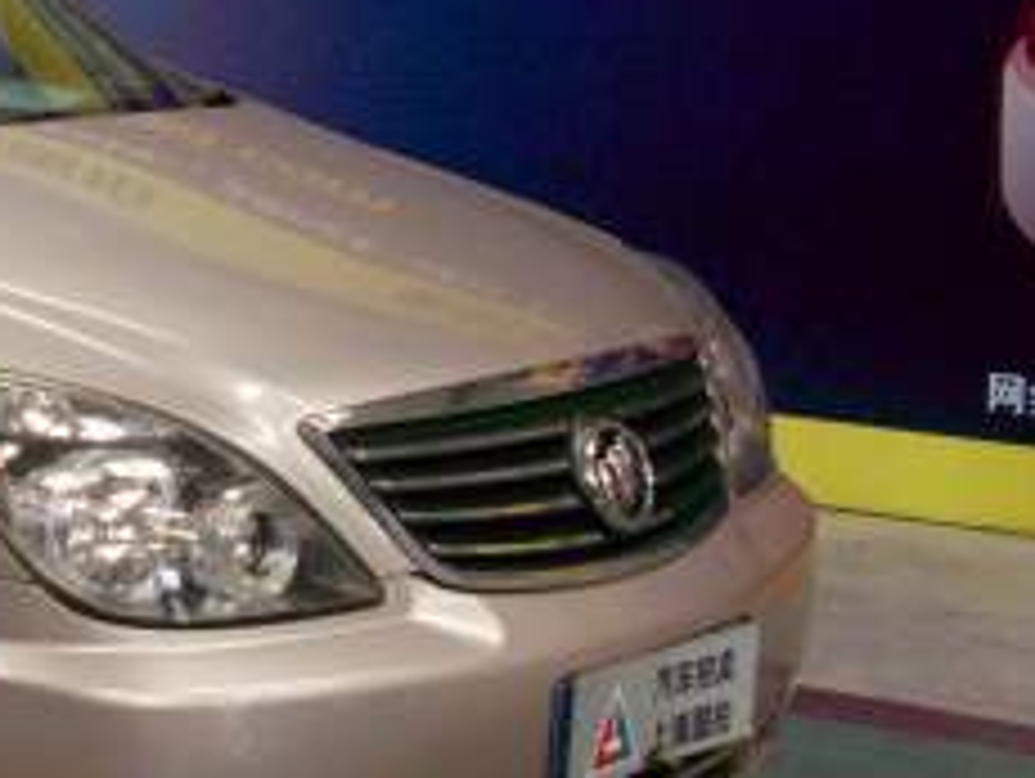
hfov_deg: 18.5
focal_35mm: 99
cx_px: -297
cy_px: 220
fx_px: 2963
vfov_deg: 14.9
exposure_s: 1/125
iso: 80
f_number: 2.8
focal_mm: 6.3
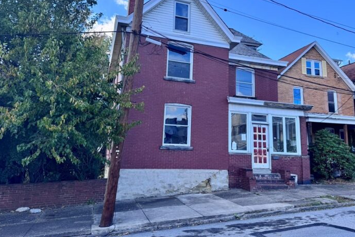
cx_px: 202
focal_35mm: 29
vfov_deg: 44.7
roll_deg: -1.9
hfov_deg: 63.4
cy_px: 92
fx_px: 286
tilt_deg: +12.7
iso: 80
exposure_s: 1/1026
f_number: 1.78
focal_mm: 6.76
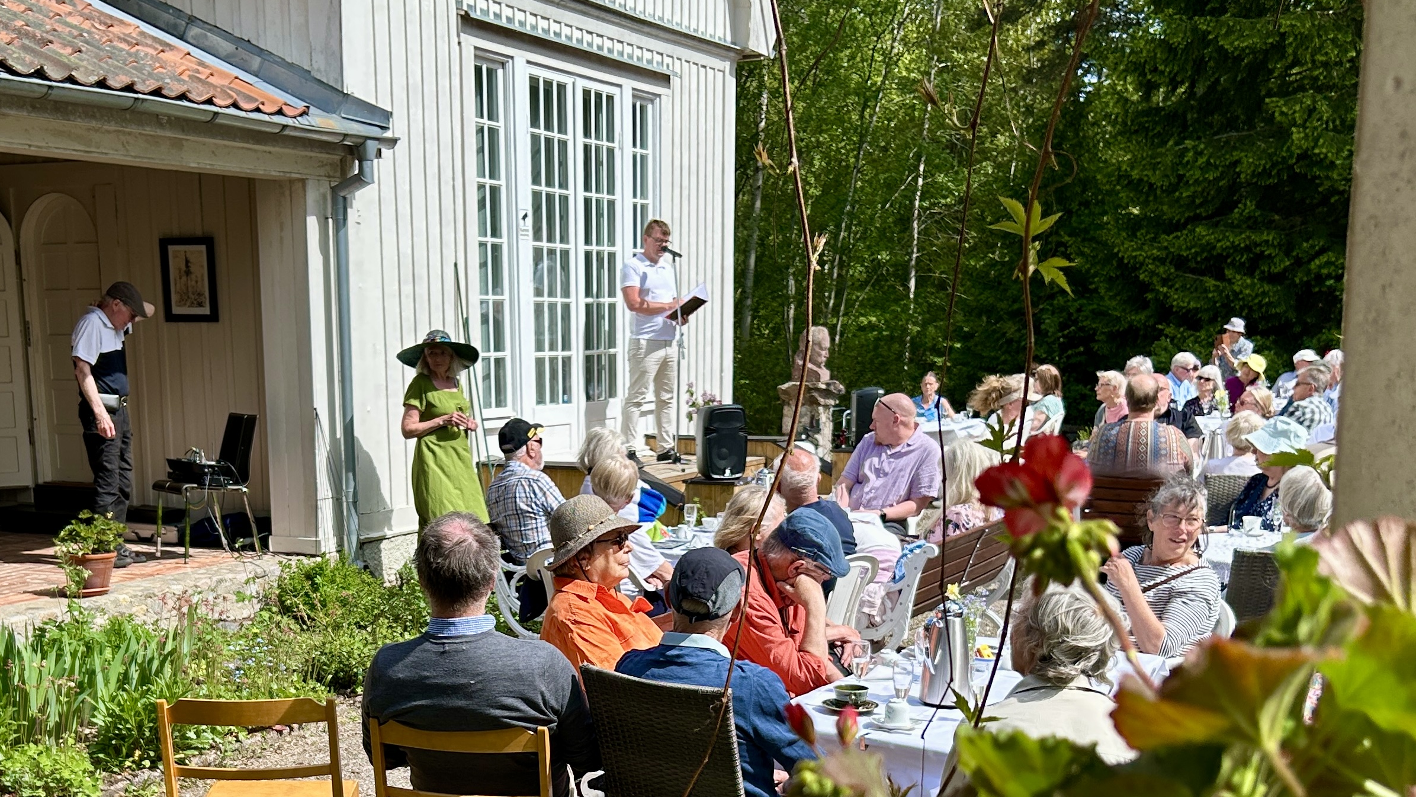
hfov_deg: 66.1
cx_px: 702
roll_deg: +0.8
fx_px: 1089
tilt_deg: -13.0
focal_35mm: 29
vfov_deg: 40.0
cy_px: 475
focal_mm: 5.7
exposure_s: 1/2457
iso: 50
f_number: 1.5
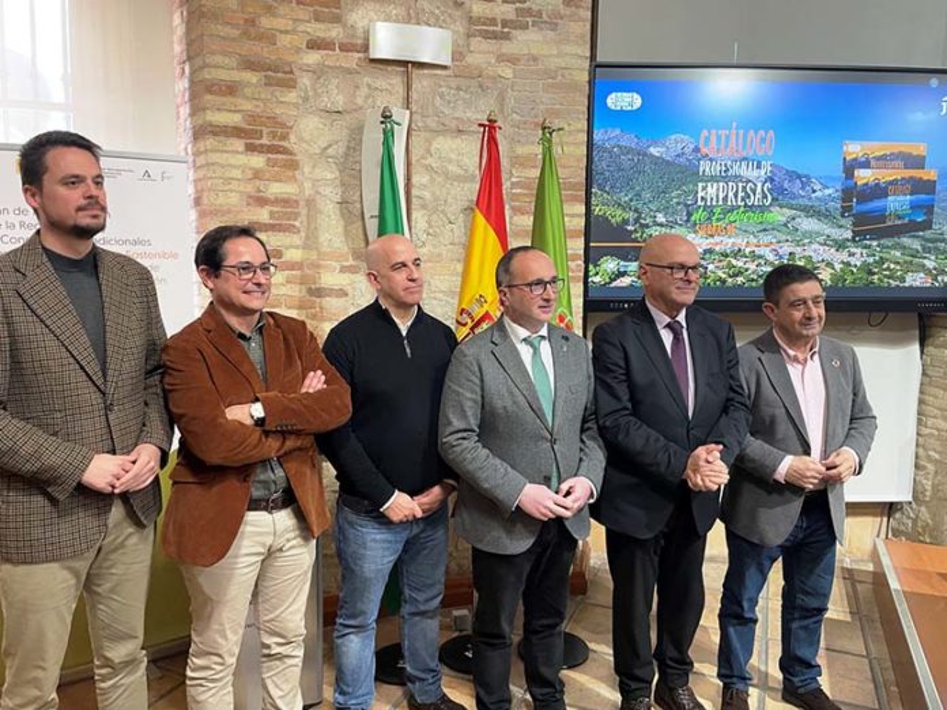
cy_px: 355
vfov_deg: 53.1
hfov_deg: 67.3
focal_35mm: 26
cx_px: 474
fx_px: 711
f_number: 1.6
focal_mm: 4.2
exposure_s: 1/50
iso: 250
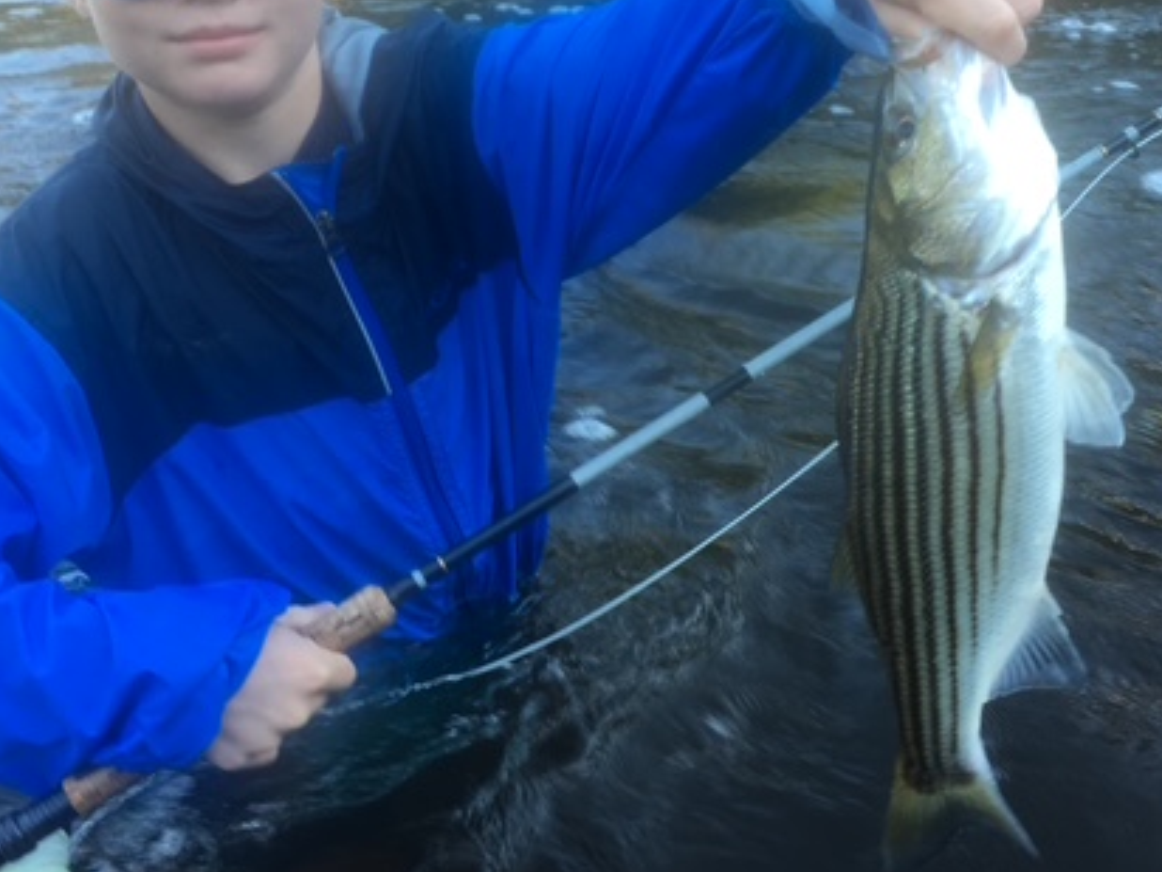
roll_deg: -0.8
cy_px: 254
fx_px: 1511
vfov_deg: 31.8
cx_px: 606
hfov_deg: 42.1
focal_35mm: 45
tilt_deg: -17.4
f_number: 2.2
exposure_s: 1/60
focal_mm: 4.15
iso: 32
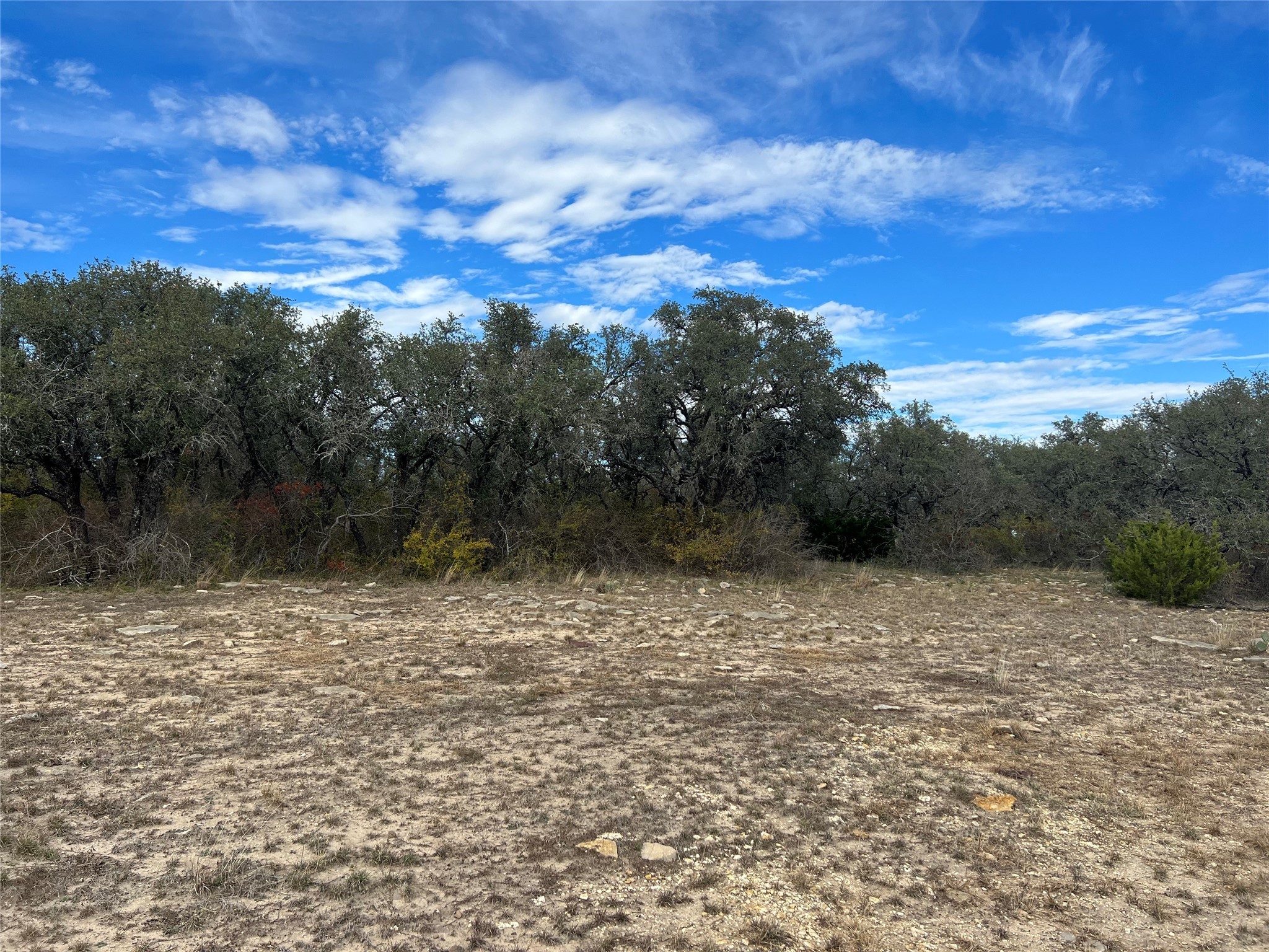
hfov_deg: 67.3
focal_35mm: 26
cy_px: 476
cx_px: 634
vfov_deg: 53.1
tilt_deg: +5.0
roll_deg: +0.3
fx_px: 953
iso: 50
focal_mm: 5.7
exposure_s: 1/2841
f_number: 1.5
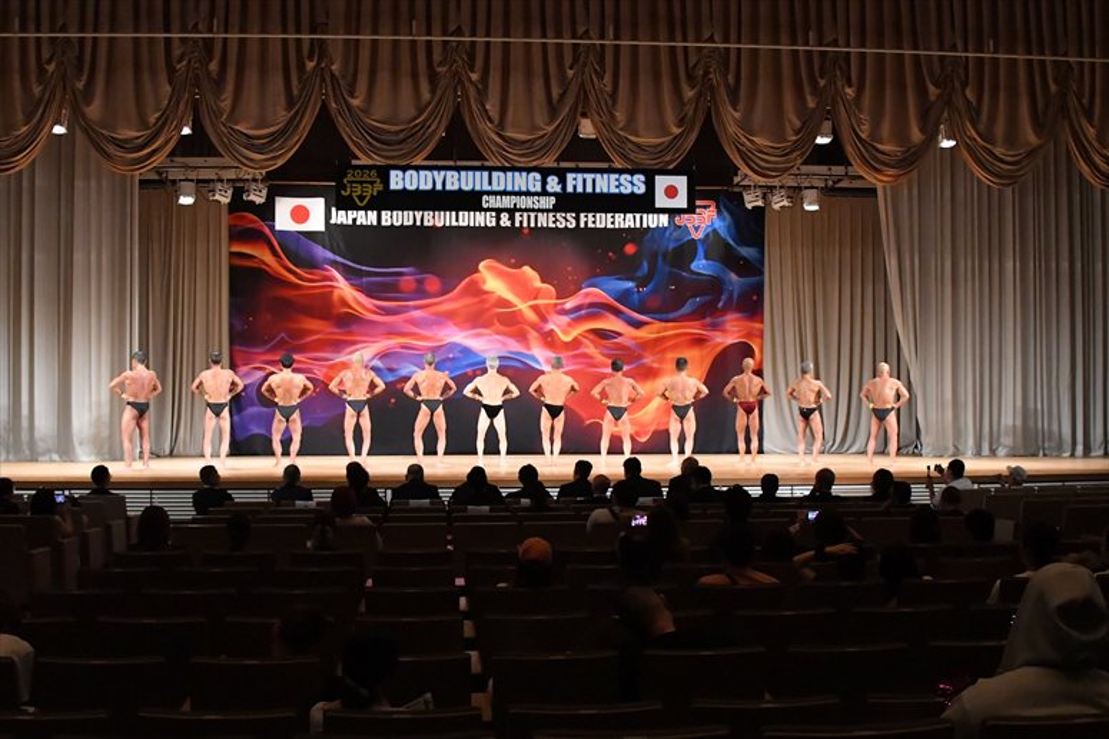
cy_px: 370
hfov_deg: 46.4
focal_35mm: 42
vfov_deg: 31.9
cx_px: 554
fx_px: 1293
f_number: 5.6
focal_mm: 28
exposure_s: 1/400
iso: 9000
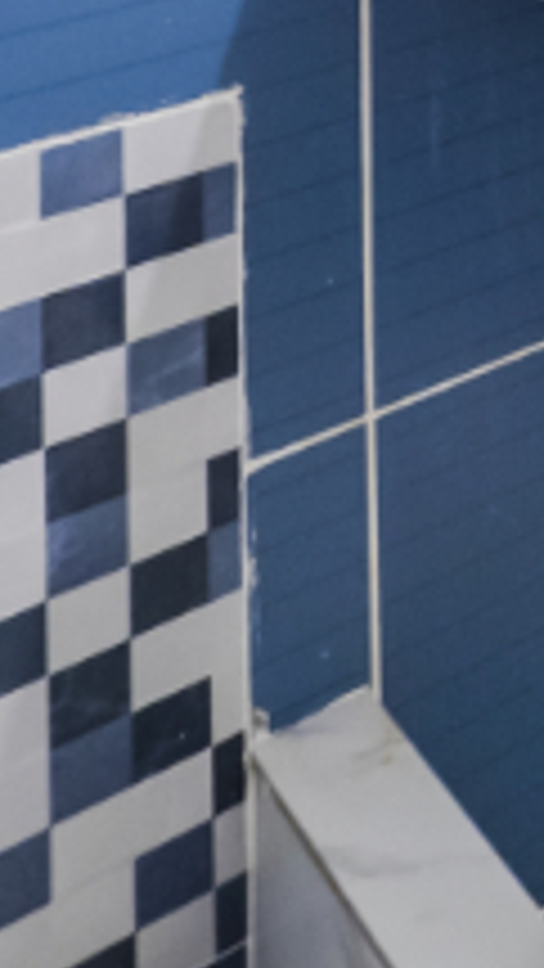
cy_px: -648
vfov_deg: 22.0
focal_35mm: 71
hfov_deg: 13.5
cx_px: 1214
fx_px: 1820
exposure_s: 1/13
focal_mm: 7
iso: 400
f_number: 4
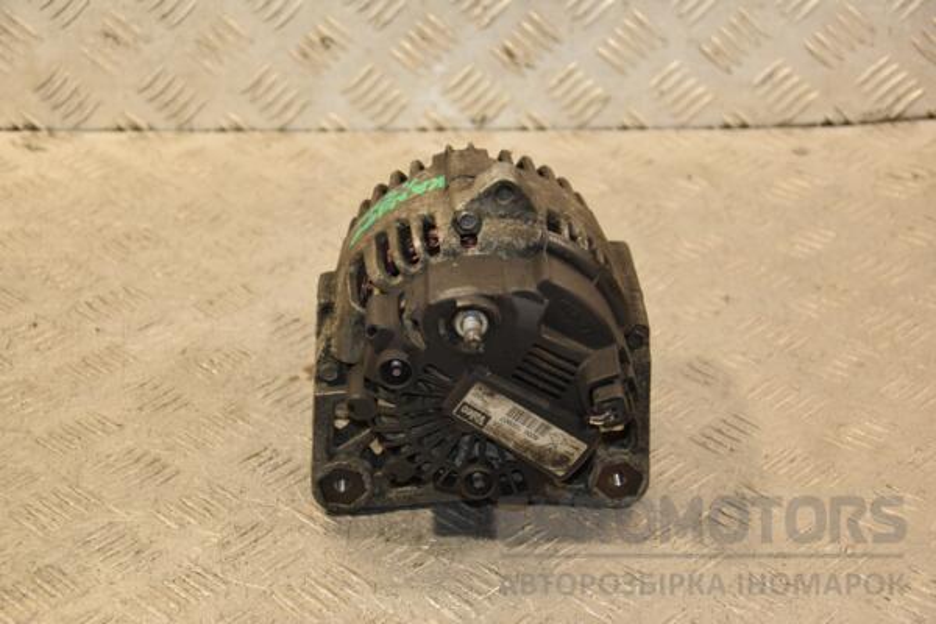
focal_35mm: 87
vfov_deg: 15.7
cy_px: 312
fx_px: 2262
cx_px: 468
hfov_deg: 23.4
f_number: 5
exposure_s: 1/125
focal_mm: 58
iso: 800
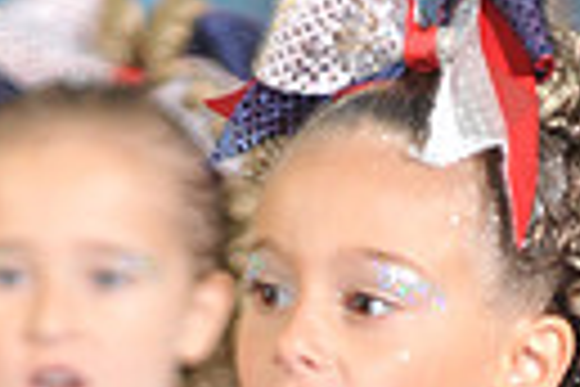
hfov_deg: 2.6
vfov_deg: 1.7
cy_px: 832
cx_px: 342
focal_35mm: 806
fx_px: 12985
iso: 500
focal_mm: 180
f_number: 2.8
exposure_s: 1/100
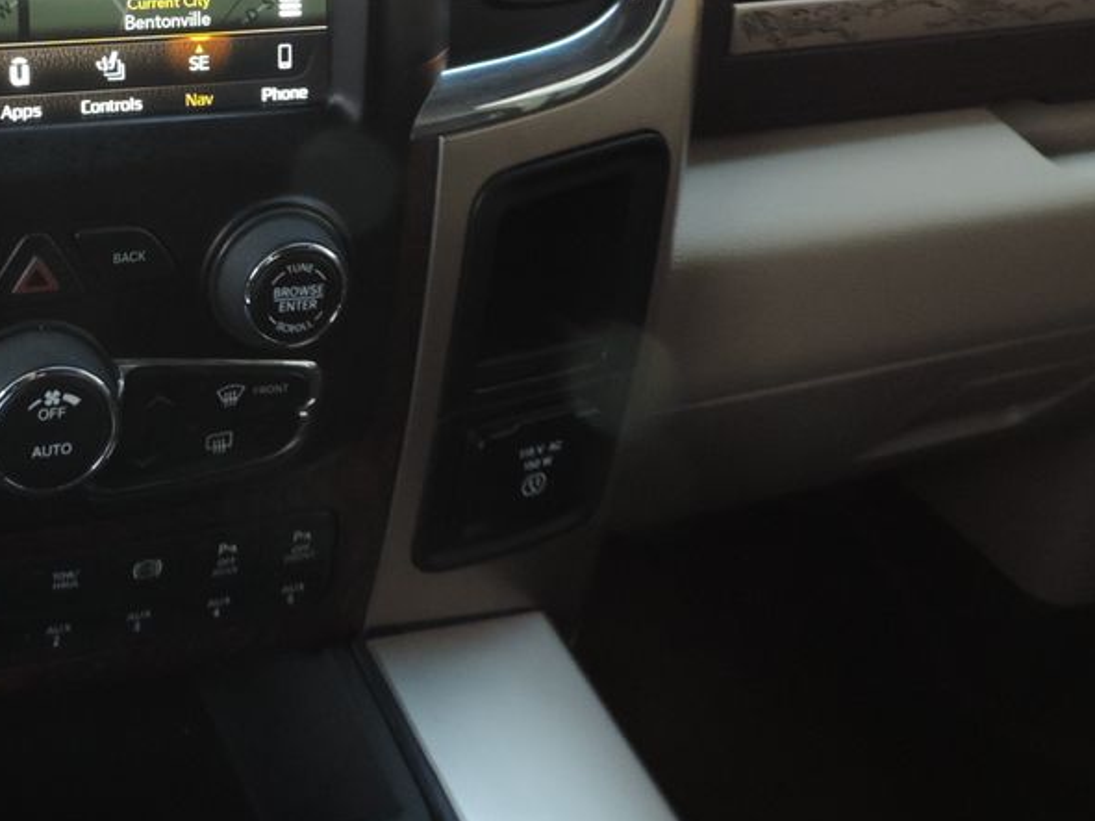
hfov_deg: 35.1
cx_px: 156
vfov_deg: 27.2
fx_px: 1645
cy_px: 115
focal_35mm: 52
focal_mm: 4.3
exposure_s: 1/30
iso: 250
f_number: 3
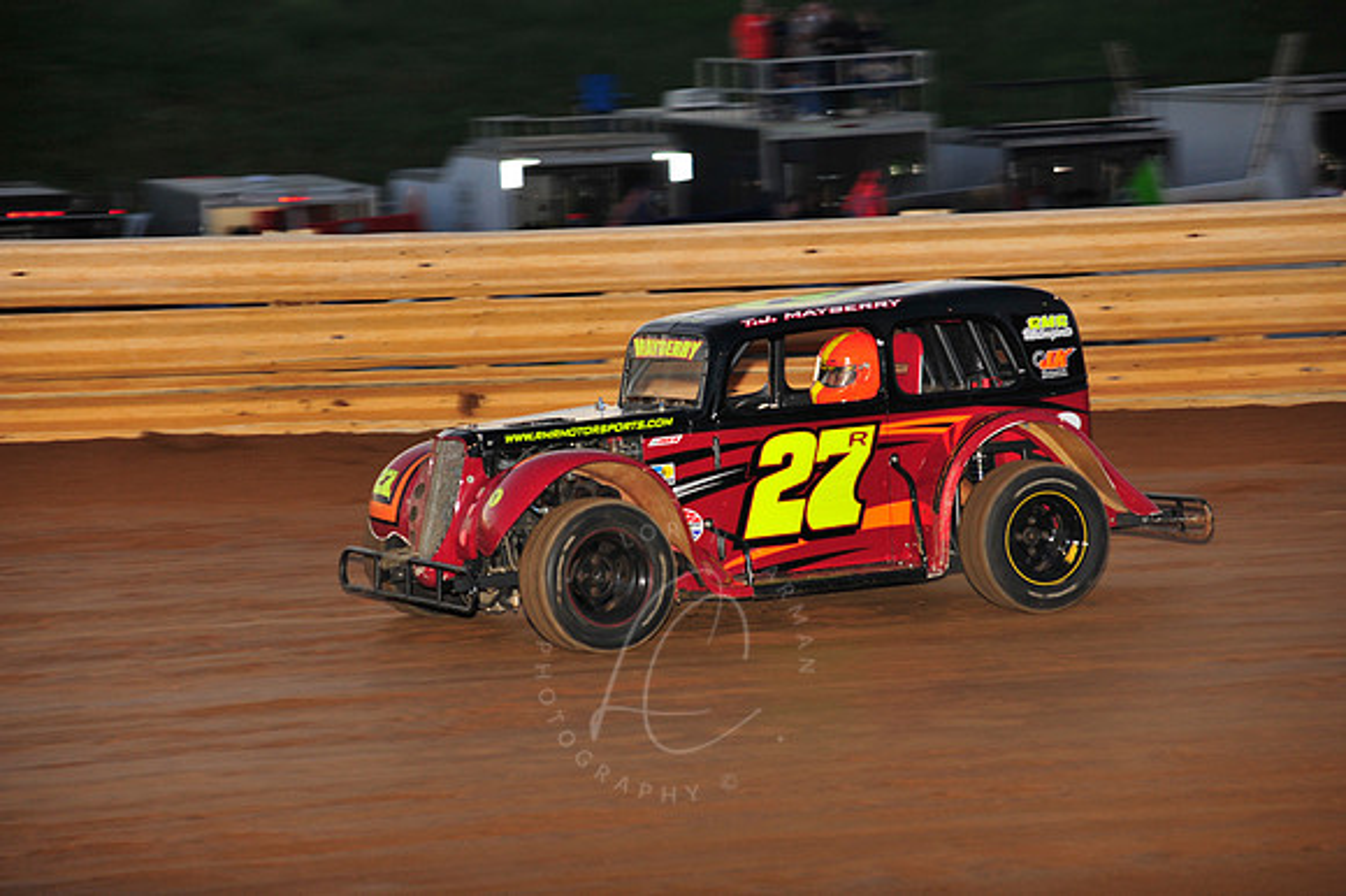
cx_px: 673
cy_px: 448
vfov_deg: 8.8
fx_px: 5792
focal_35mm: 155
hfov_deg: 13.3
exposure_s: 1/320
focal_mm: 155
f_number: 6.3
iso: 800
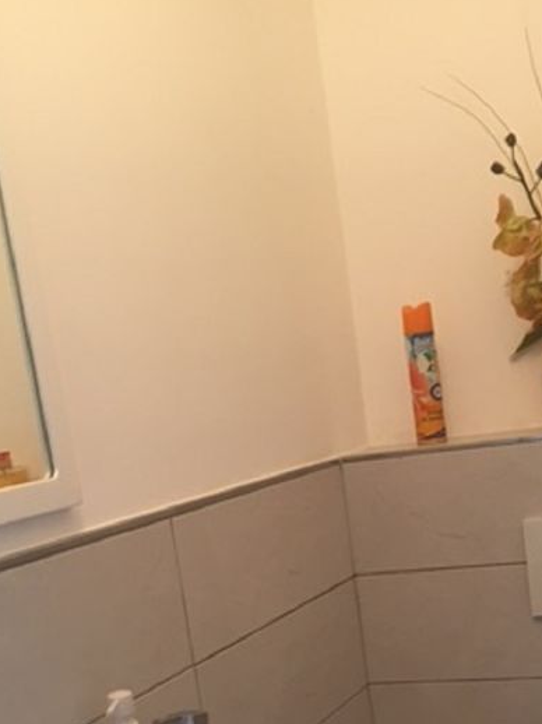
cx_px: 316
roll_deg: +8.9
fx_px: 1170
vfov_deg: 33.0
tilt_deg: -10.7
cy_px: 622
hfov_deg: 26.0
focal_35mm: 56
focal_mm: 4.15
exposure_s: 1/33
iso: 100
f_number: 2.2
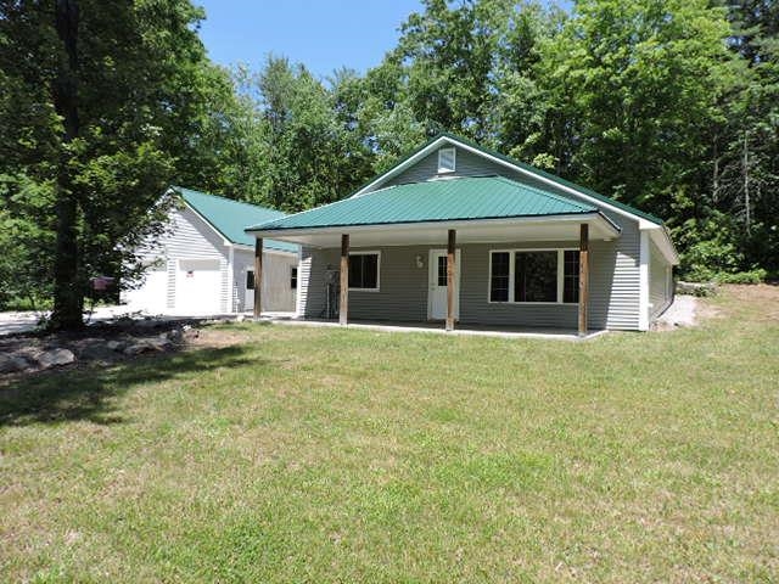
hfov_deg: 71.6
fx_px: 540
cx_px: 390
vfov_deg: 56.8
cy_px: 292
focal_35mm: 24
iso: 100
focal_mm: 4.3
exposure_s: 1/640
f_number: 3
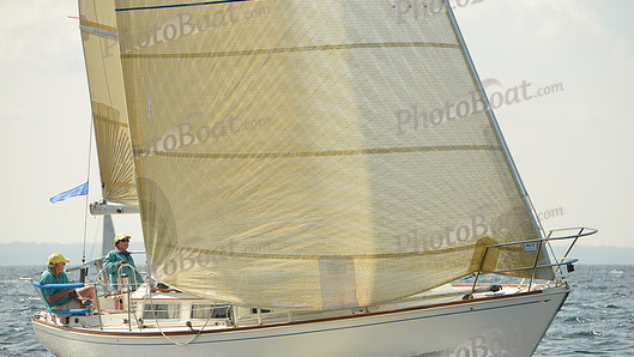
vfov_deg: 6.0
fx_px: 3380
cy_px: 183
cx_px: 333
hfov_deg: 10.7
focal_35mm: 201
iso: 320
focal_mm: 175
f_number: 7.1
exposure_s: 1/1600
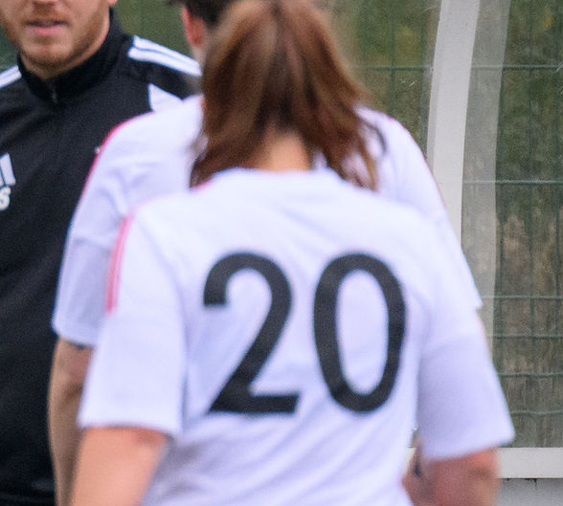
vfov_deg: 0.7
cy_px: 408
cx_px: -949
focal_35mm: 2484
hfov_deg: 0.7
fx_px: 43475
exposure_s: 1/1250
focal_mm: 400
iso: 1800
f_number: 5.6
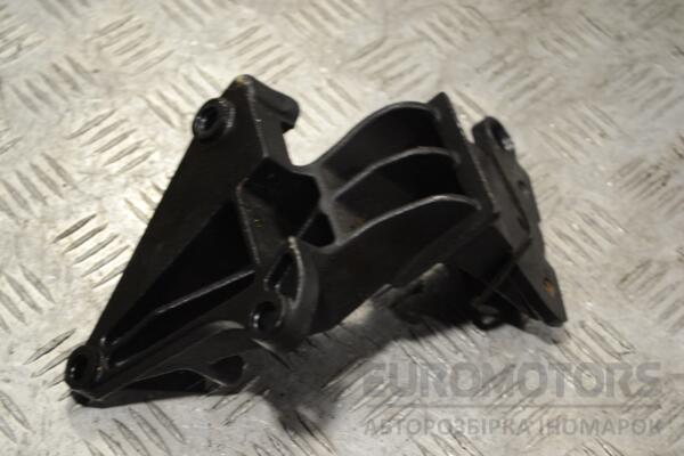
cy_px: 228
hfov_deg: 24.6
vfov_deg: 16.6
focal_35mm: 82
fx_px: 1567
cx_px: 342
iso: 250
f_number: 5.6
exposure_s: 1/30
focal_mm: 55
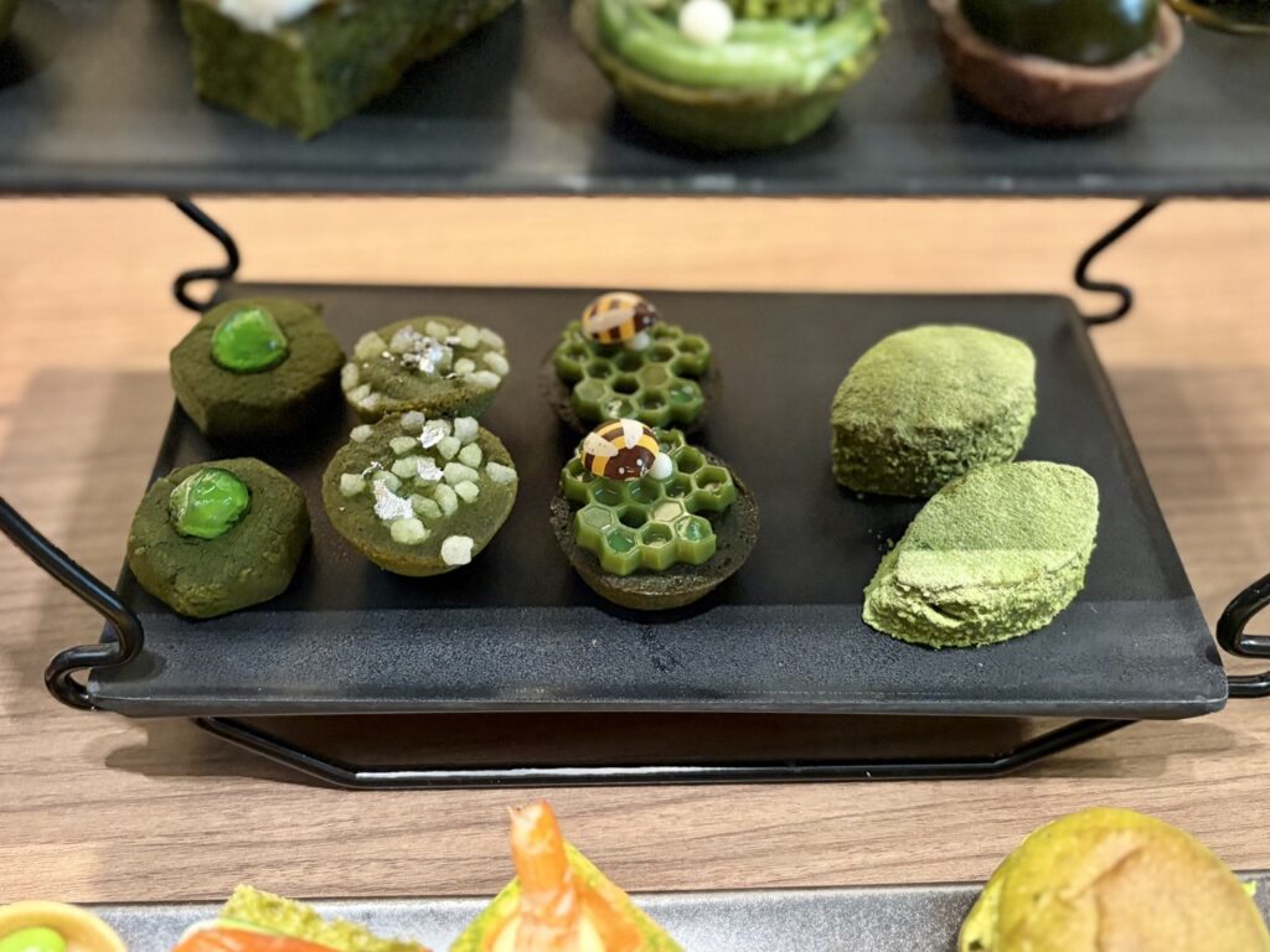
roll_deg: +2.0
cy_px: 476
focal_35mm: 26
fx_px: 954
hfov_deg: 67.3
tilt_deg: -39.0
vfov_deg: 53.1
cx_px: 635
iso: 400
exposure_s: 1/50
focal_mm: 5.96
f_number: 1.6
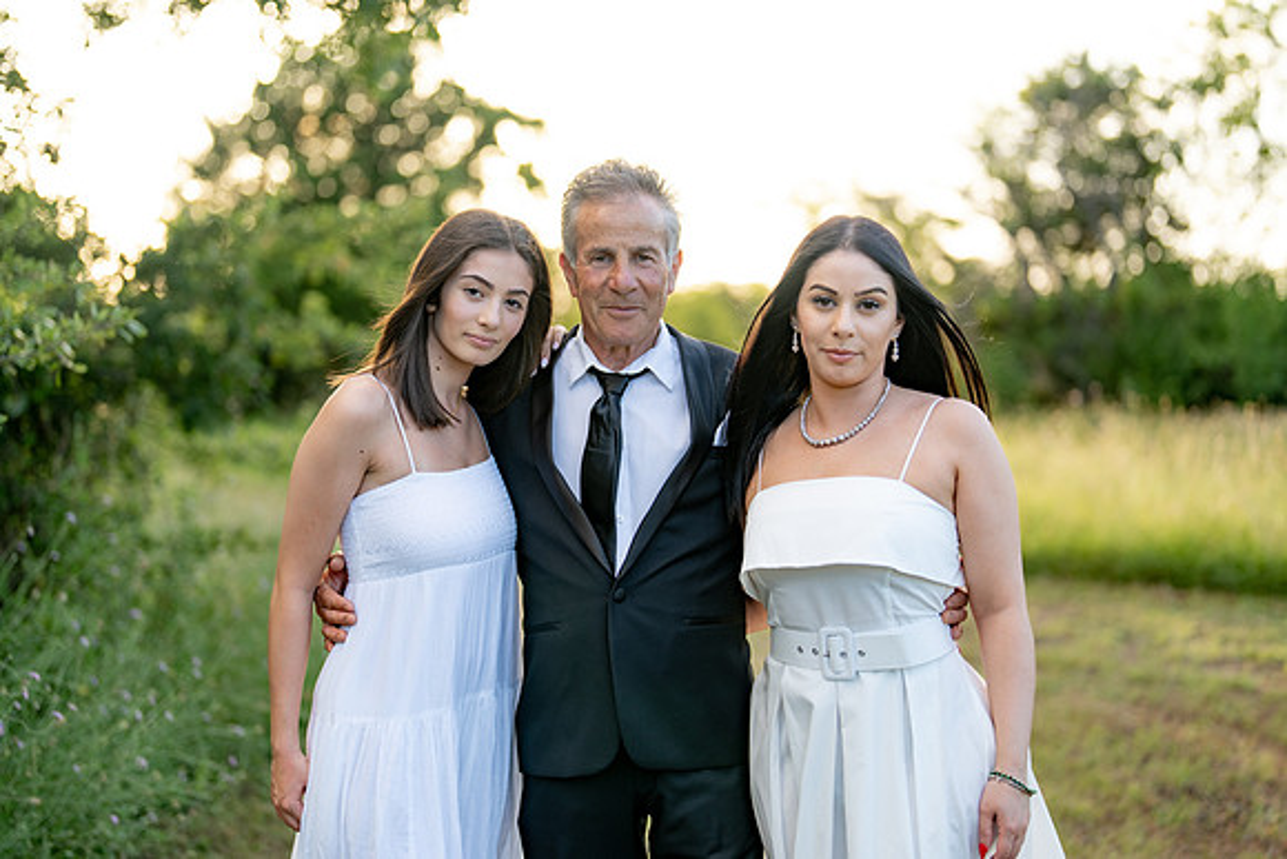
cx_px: 644
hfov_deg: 39.6
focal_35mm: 50
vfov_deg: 27.0
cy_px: 430
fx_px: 1788
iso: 100
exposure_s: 1/1000
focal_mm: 50
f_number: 1.2
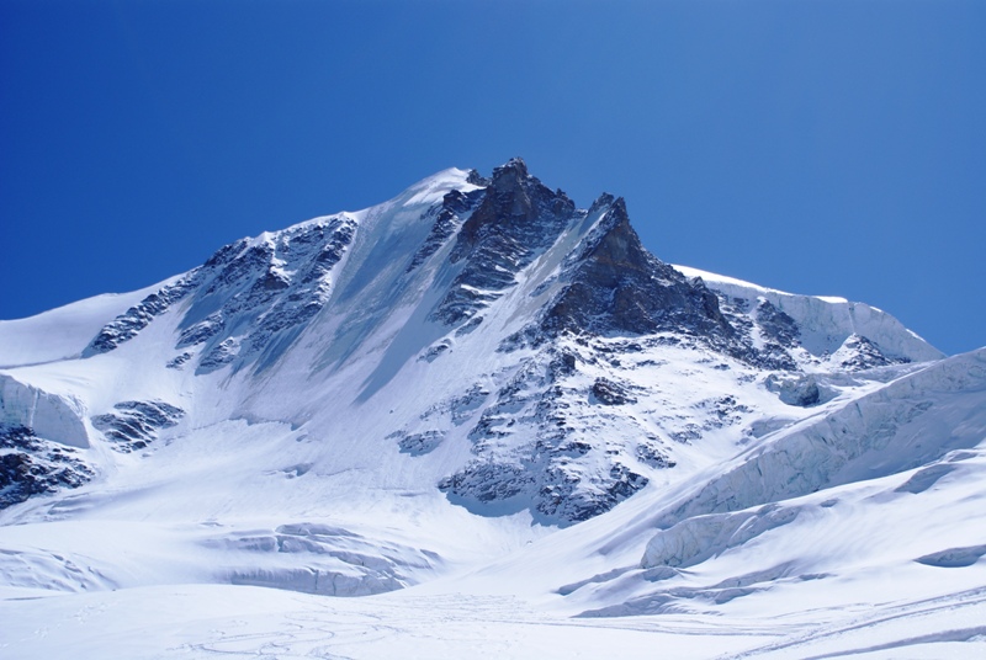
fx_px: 1440
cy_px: 330
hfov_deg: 37.8
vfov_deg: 25.8
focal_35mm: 52
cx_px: 493
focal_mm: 35
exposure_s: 1/1250
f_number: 5.6
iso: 100
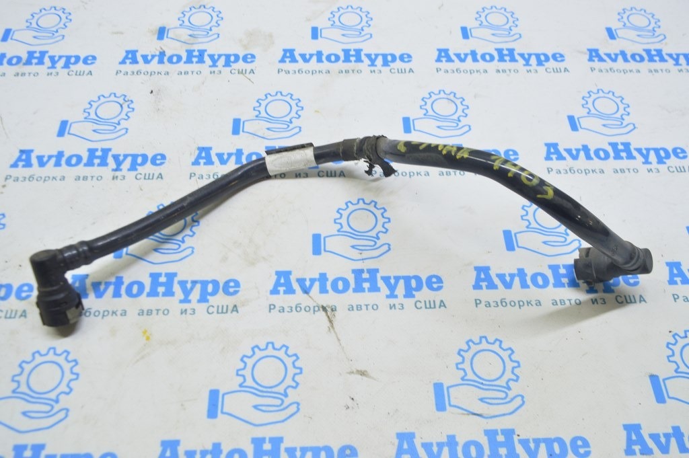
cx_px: 344
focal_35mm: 34
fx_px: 660
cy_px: 229
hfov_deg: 55.1
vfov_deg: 38.3
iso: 400
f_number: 5.6
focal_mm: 23
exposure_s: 1/20
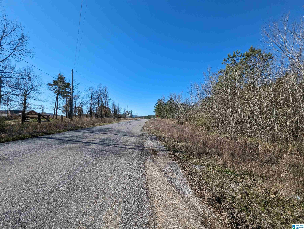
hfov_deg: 106.1
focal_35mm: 13
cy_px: 114
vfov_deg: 90.1
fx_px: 114
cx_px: 152
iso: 46
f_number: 2.2
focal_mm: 1.95
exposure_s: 1/1319
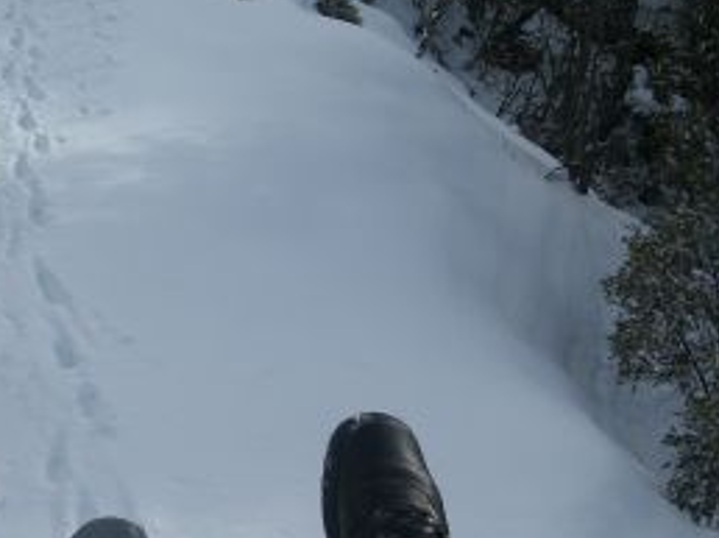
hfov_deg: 32.5
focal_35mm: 59
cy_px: 335
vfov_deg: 24.7
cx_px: 251
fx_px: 1224
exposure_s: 1/250
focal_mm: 7.9
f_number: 8
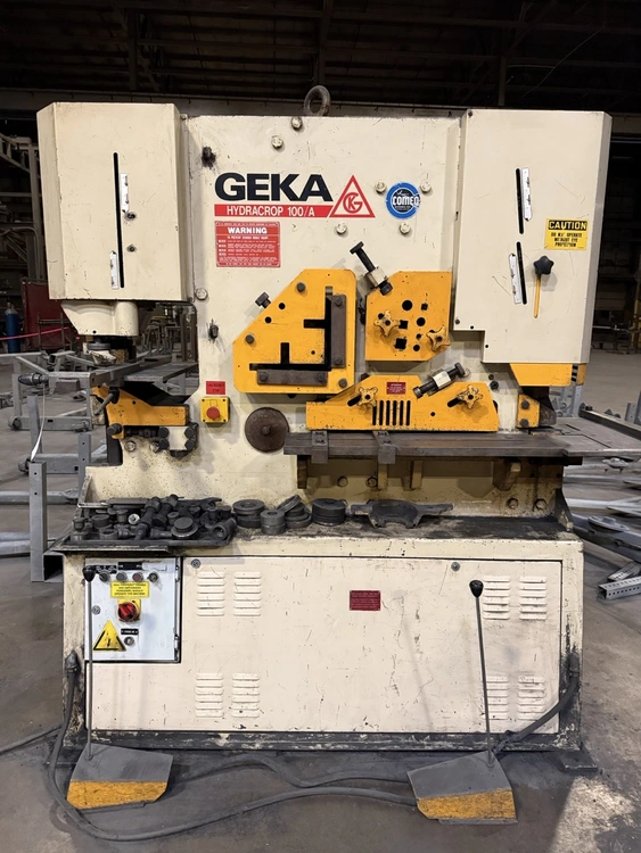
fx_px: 592
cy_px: 426
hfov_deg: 56.8
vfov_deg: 71.6
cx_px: 320
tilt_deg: -10.8
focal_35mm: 24
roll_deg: -0.5
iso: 800
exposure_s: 1/60
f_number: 1.78
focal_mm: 6.76
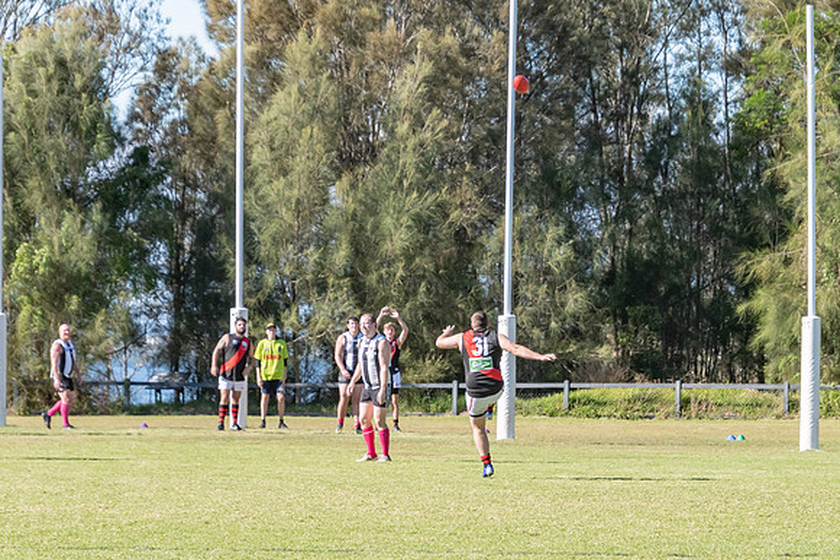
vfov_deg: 6.6
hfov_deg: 9.9
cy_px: 308
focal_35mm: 208
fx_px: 4855
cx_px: 469
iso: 800
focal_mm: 122
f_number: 7.1
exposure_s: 1/2500
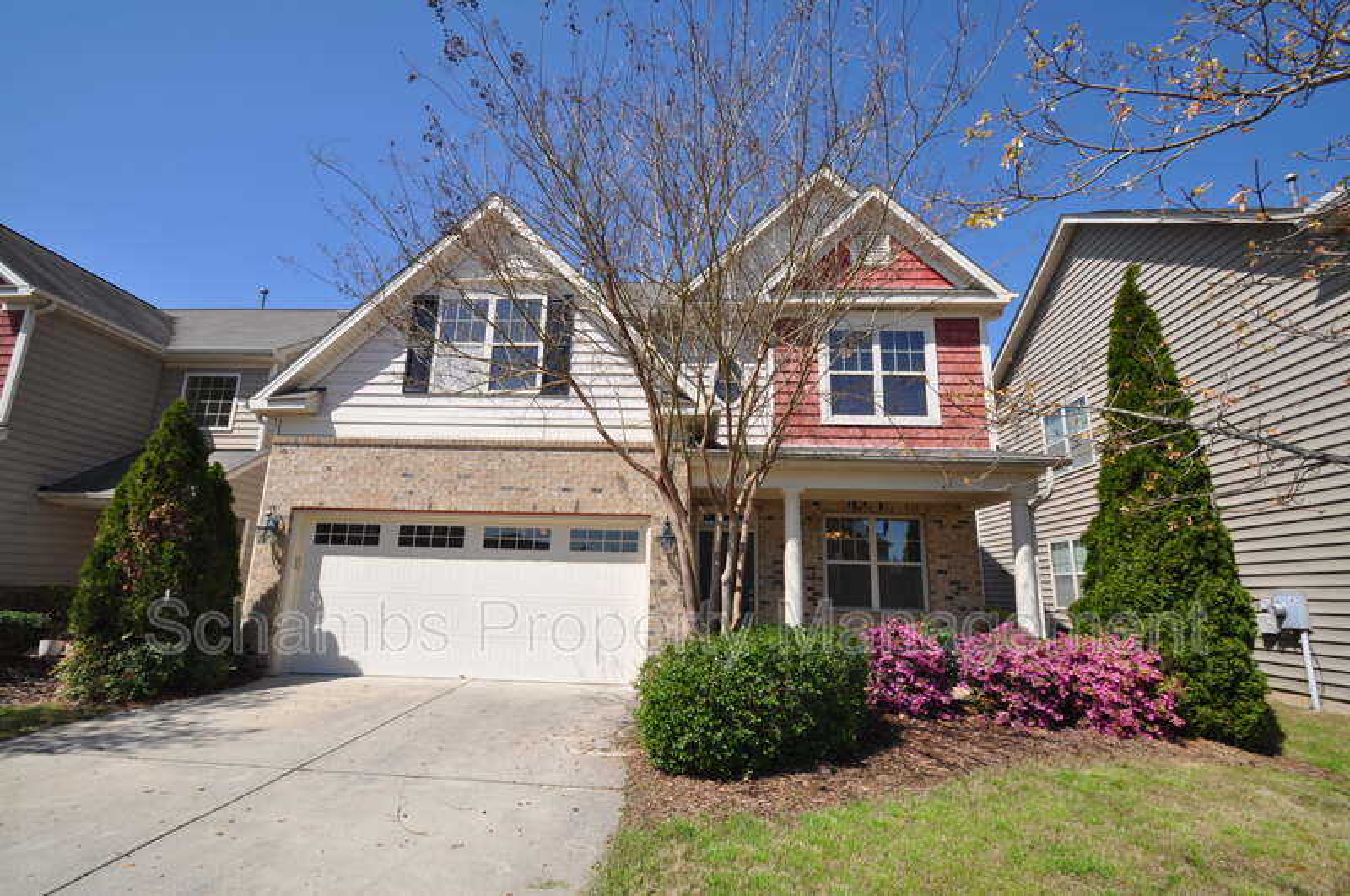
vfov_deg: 77.2
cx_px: 675
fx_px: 562
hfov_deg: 100.5
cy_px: 448
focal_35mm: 15
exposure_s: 1/400
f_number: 10
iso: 200
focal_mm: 10
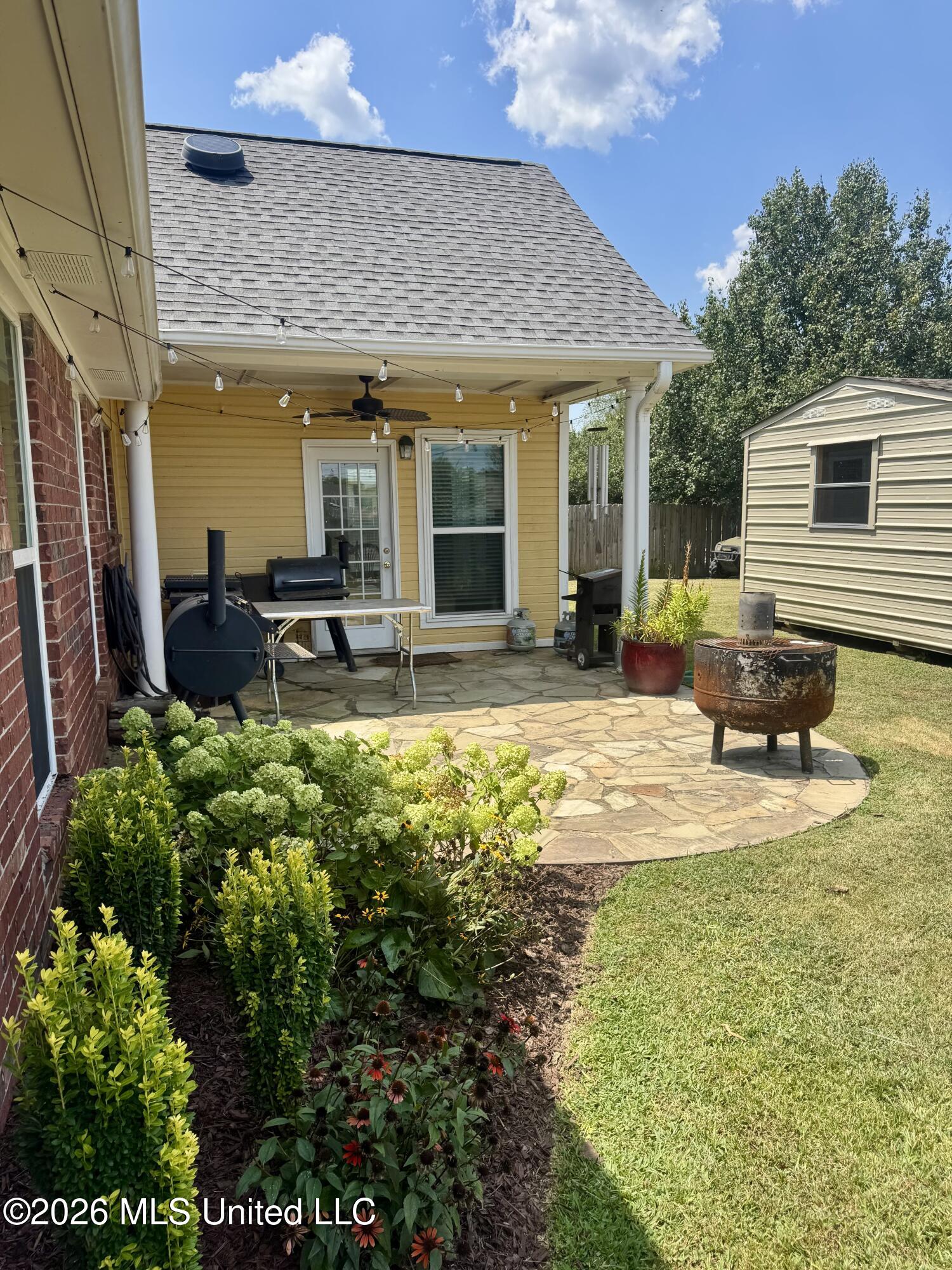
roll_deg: +0.8
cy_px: 635
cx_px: 476
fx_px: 880
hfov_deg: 56.8
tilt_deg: -8.3
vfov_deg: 71.6
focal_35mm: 24
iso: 80
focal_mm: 6.76
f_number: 1.78
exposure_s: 1/2833
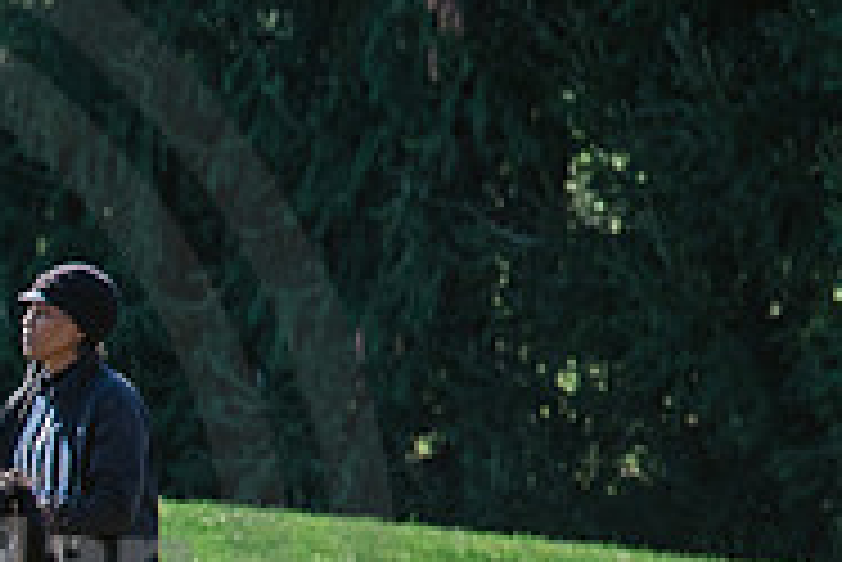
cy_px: 767
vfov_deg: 1.3
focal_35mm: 1021
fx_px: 23898
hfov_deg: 2.0
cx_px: -929
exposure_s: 1/1250
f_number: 4.5
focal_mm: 200
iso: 250
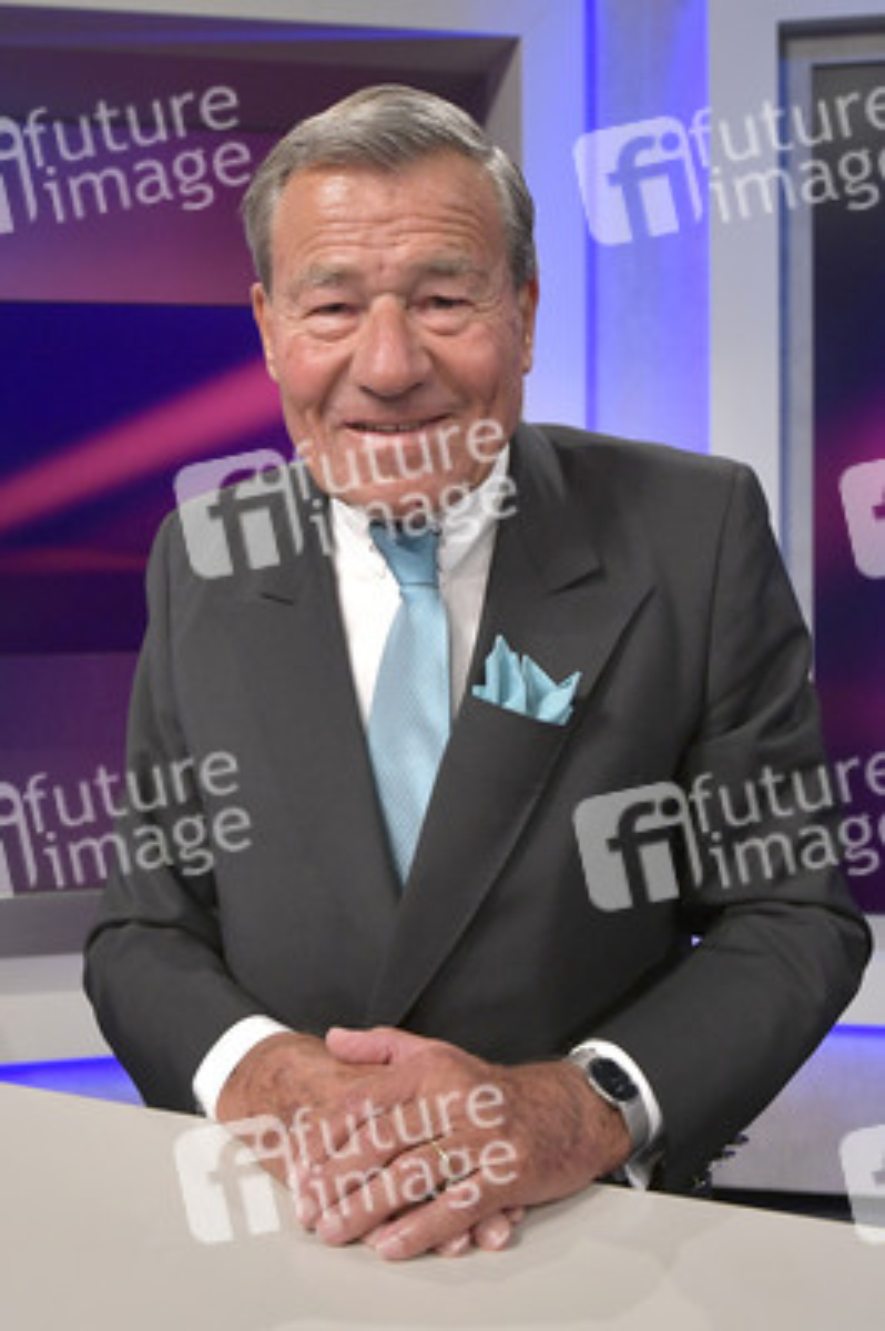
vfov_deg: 65.5
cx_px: 442
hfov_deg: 46.3
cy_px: 666
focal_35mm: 28
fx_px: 1034
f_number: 6.3
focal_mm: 28
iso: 2500
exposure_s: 1/250
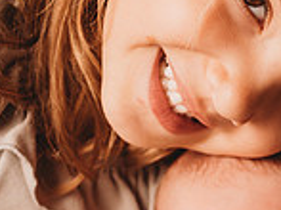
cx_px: 256
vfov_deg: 8.3
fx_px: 1419
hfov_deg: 11.2
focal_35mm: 175
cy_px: 312
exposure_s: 1/160
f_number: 4
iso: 160
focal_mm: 46
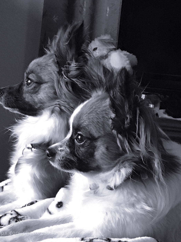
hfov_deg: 15.2
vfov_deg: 20.2
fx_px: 676
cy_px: 107
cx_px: 84
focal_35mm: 97
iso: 80
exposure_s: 1/15
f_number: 2.2
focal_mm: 4.15
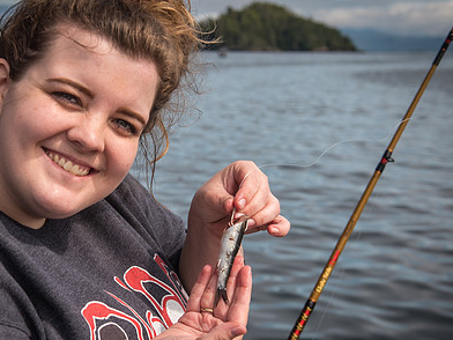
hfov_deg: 27.9
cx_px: 128
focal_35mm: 69
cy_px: 191
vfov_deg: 21.3
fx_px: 903
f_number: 4
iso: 100
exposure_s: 1/1250
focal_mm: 42
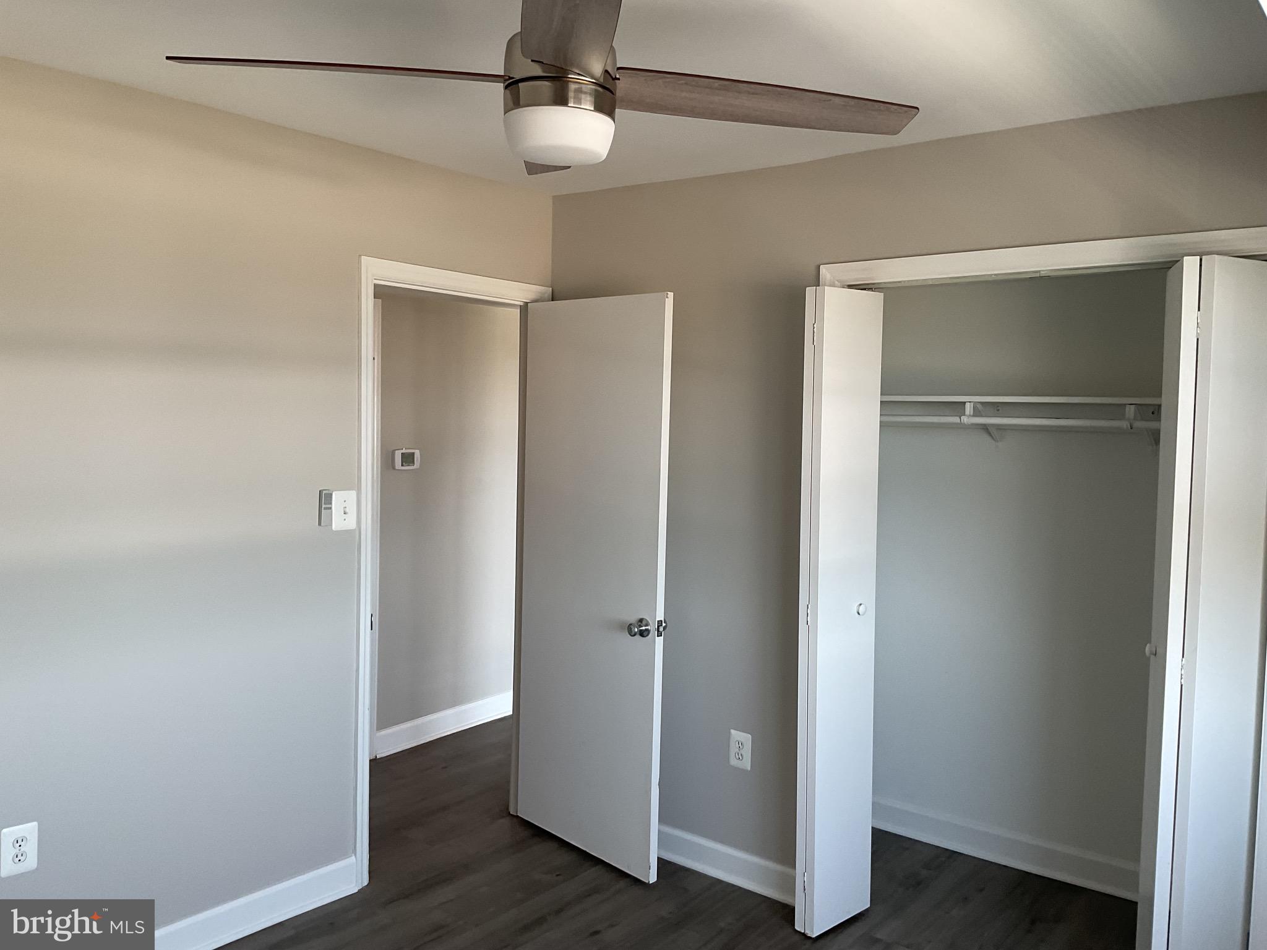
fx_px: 1061
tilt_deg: -5.3
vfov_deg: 48.2
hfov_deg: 61.7
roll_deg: -1.1
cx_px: 634
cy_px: 475
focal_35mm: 29
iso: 64
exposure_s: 1/120
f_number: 1.8
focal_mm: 3
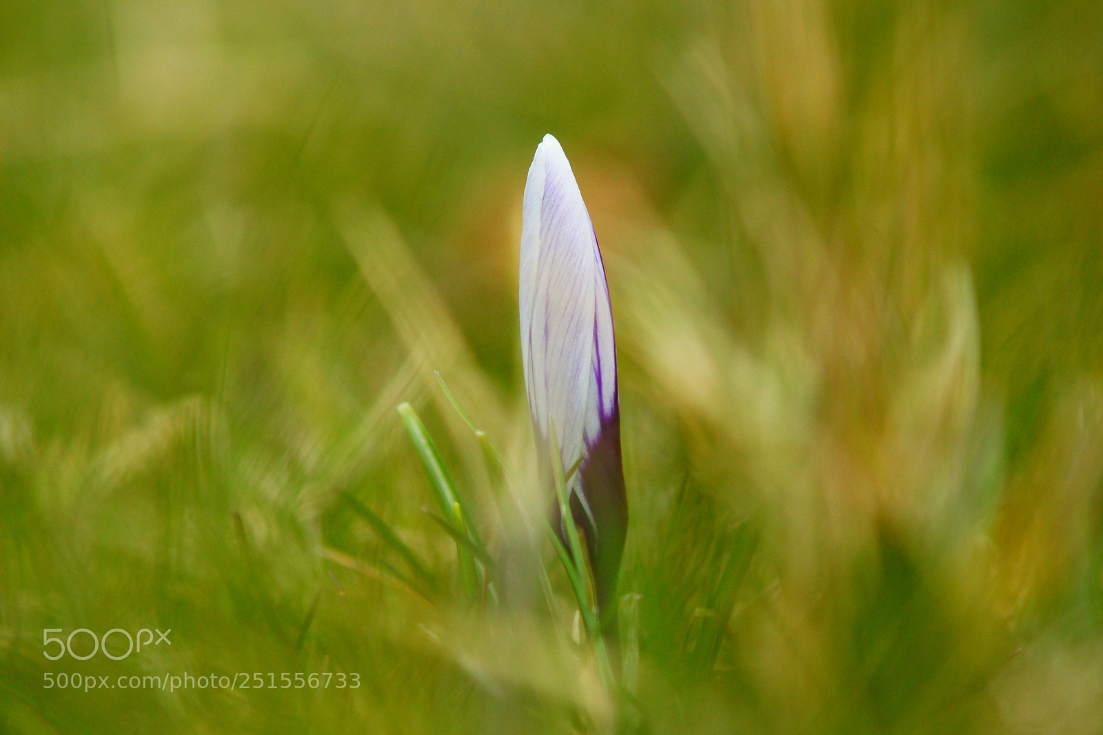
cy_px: 368
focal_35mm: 315
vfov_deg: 4.4
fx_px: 9649
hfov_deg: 6.5
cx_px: 552
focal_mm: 210
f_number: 7.1
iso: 400
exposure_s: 1/500
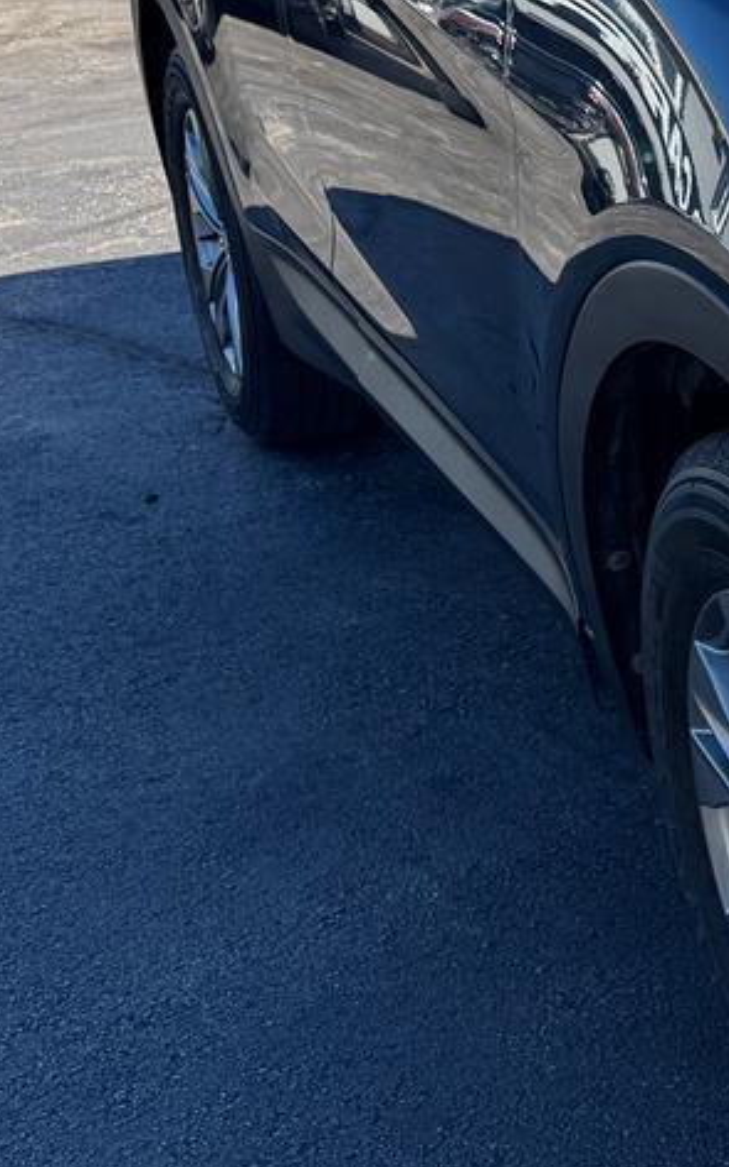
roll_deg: +3.9
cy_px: 354
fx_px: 2193
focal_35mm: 69
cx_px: 1485
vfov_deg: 29.5
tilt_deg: -17.5
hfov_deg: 15.1
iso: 80
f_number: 1.78
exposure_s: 1/1597
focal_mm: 6.76
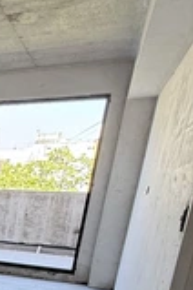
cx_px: -215
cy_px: 294
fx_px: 442
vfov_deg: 33.1
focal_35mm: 55
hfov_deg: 16.8
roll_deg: -1.5
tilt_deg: -14.4
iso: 64
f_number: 2.2
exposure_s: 1/100
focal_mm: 2.22
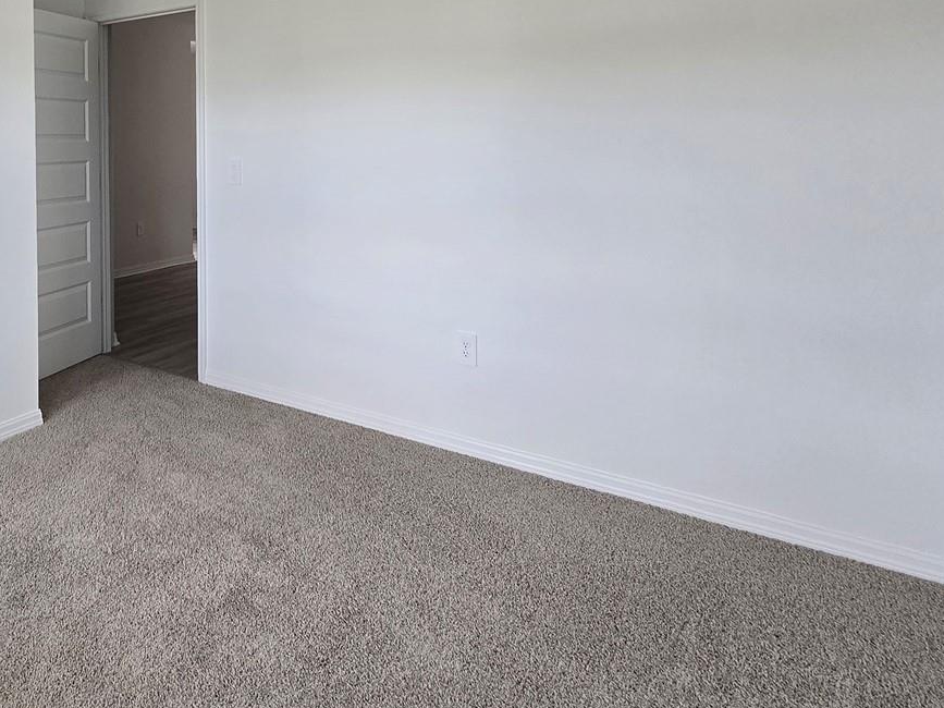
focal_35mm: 24
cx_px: 191
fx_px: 654
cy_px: 156
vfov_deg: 53.5
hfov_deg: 65.3
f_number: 2.2
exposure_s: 1/359
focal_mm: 2.2
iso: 160
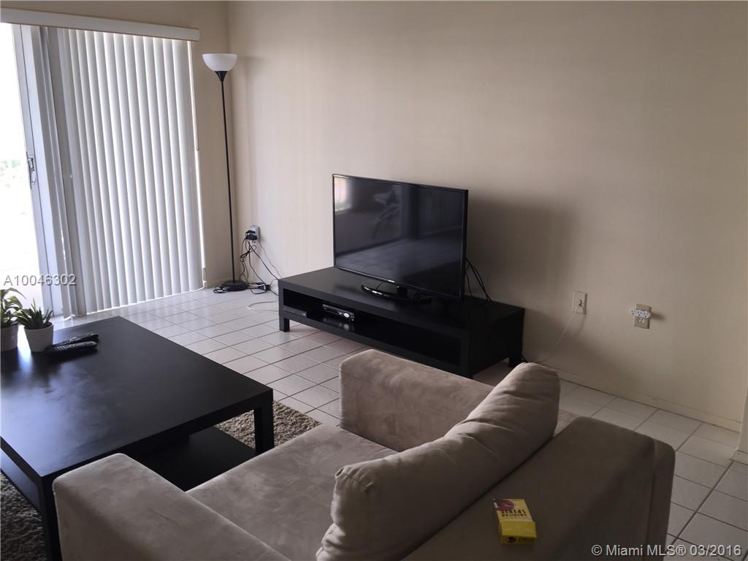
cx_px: 374
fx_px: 627
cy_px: 280
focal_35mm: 29
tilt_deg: -13.1
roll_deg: -2.0
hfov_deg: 61.7
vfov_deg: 48.2
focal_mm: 4.15
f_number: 2.2
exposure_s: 1/63
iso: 32
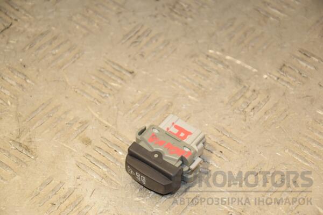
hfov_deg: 16.1
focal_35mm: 128
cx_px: 162
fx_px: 1144
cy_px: 108
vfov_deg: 10.8
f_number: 6.3
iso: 800
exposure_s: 1/200
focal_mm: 85
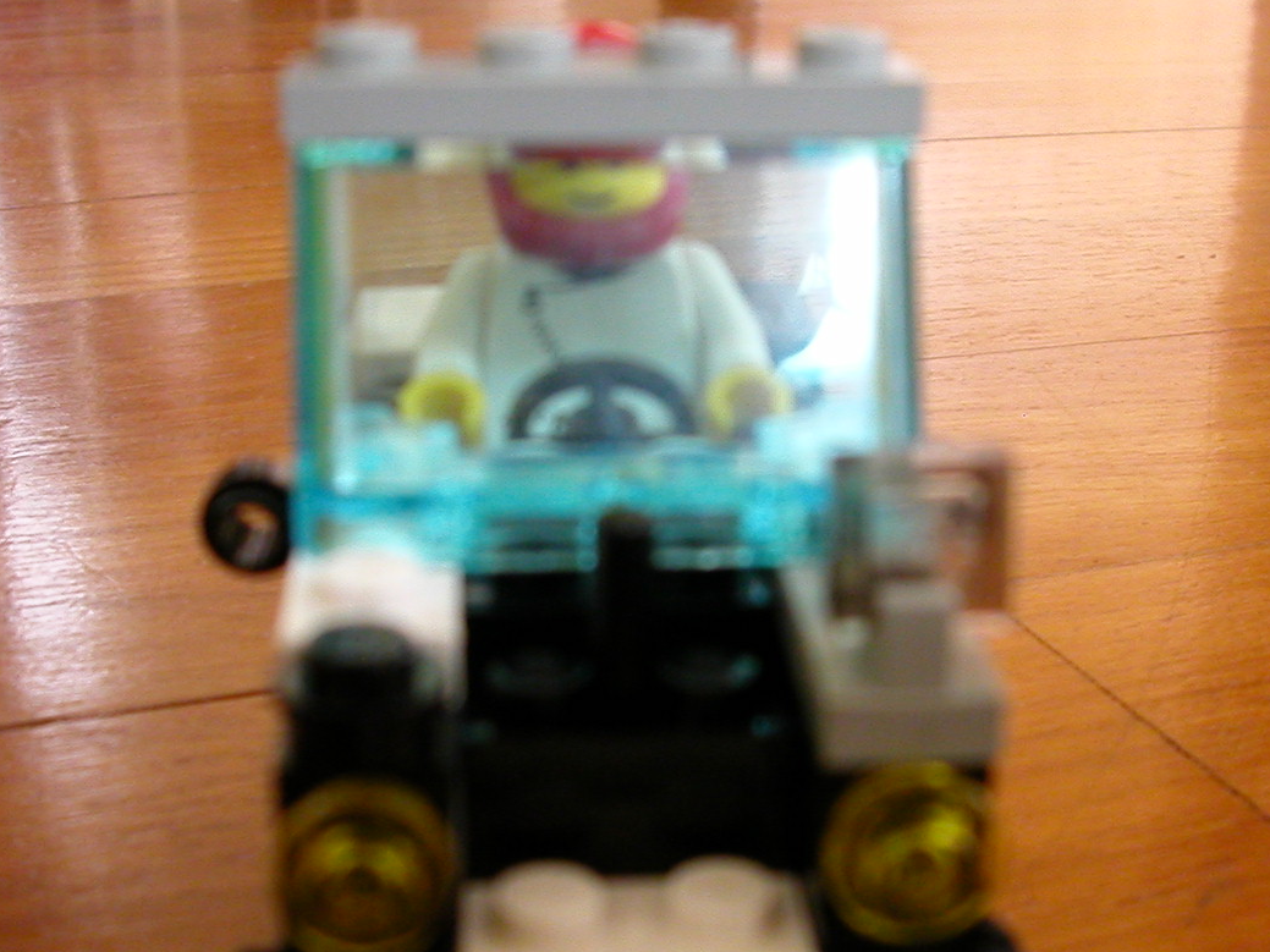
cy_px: 671
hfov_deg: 33.7
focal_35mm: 57
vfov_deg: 25.5
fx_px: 2091
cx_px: 740
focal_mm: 5.6
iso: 171
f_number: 2.7
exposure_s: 1/5.2
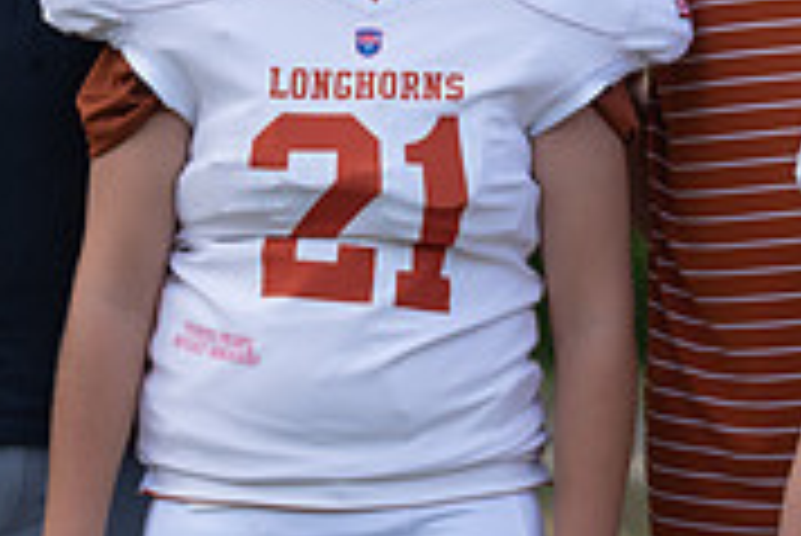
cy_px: -35
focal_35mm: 403
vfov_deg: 3.4
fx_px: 8974
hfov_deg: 5.1
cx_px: 529
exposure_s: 1/400
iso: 100
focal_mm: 110
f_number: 2.8
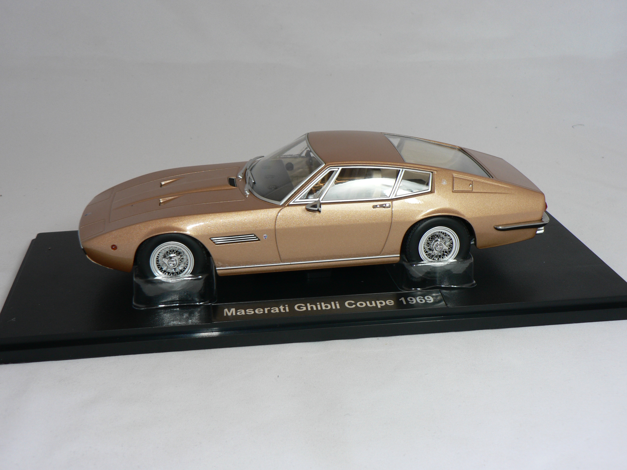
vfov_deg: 28.6
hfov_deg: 37.5
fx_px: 924
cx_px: 314
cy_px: 235
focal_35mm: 51
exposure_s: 1/60
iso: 80
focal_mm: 8.6
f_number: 2.8
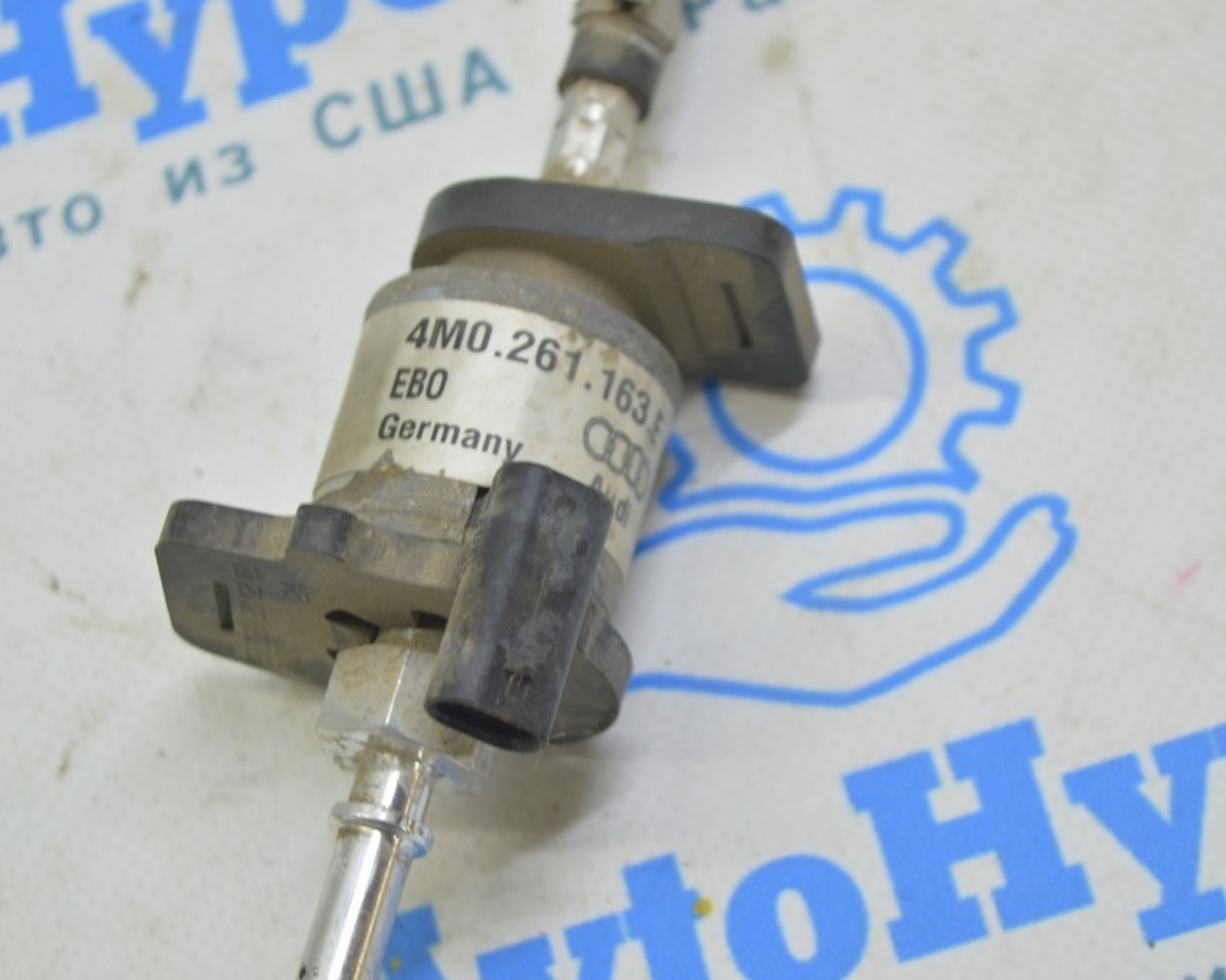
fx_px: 3394
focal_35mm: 94
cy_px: 489
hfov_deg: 20.5
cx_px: 504
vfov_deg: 16.4
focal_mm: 55
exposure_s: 1/20
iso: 400
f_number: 5.6
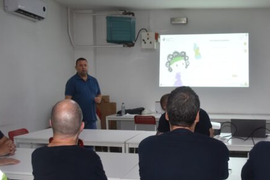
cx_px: 183
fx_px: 343
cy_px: 121
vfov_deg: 29.2
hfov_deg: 42.3
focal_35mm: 46
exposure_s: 1/60
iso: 400
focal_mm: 21
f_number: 3.8
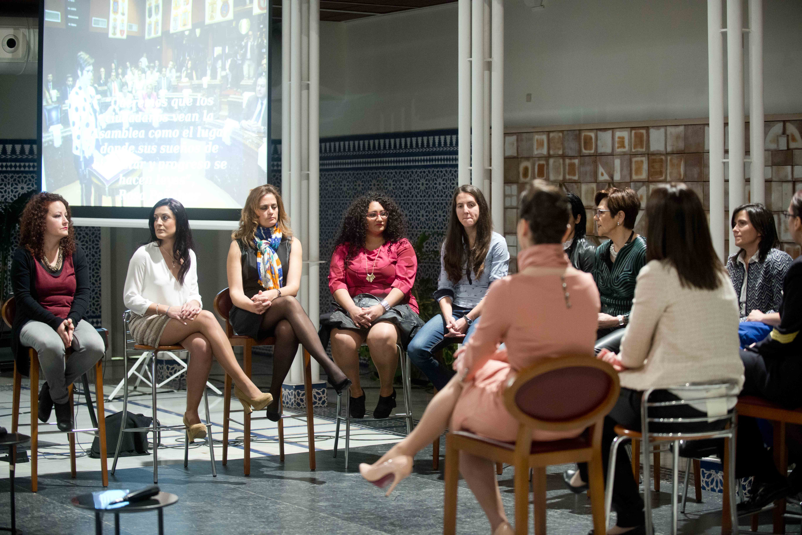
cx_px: 401
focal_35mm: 80
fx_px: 1783
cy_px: 268
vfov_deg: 17.1
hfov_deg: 25.4
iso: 1600
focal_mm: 80
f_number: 2.8
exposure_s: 1/60
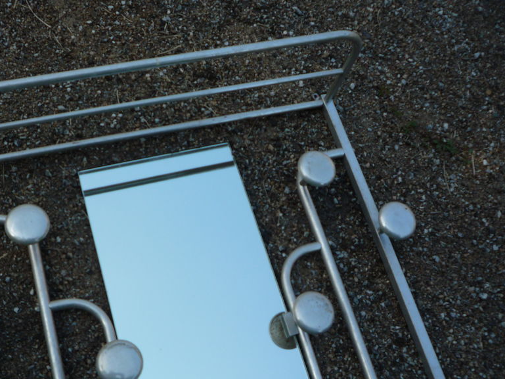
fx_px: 569
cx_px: 187
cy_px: 236
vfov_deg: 36.6
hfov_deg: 47.4
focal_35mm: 39
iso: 100
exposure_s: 1/250
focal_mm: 5.2
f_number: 4
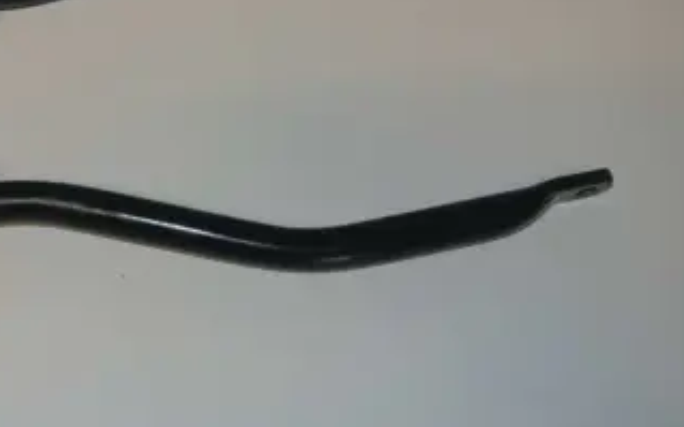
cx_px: 178
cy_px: 105
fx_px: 1155
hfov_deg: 32.4
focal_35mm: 62
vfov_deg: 20.8
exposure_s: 1/60
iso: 200
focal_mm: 13.6
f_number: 4
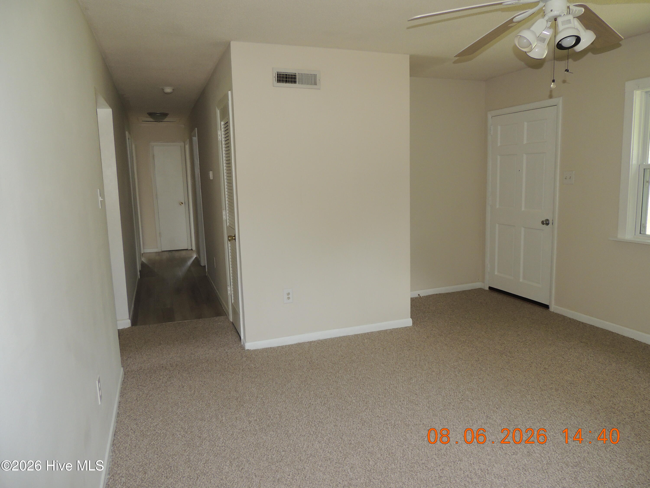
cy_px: 244
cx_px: 325
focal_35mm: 24
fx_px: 451
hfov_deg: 71.6
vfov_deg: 56.8
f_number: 3
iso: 200
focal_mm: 4.3
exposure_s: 1/30
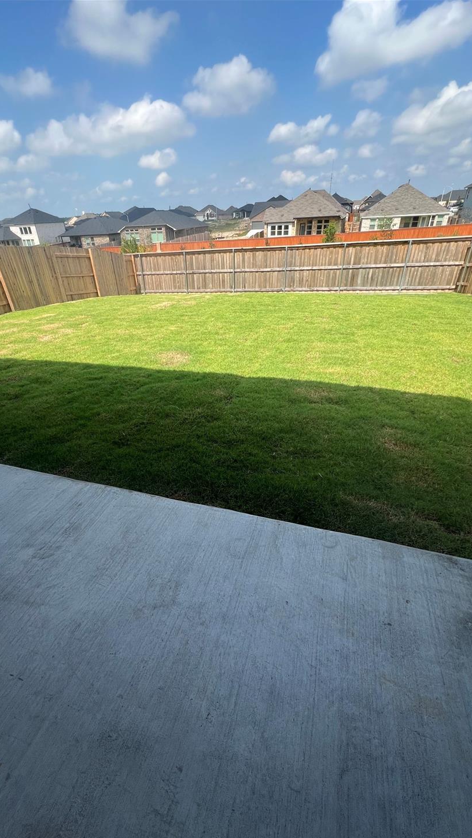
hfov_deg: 70.3
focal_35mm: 15
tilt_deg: -30.9
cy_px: 443
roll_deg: +5.3
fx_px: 334
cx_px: 211
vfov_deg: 102.9
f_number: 1.8
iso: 32
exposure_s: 1/752
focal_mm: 1.57
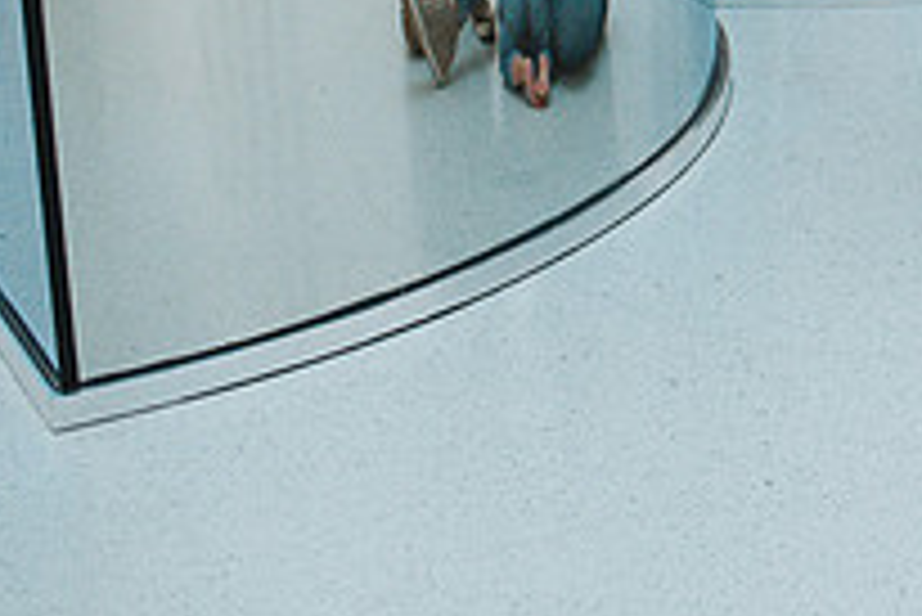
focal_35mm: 100
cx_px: 1259
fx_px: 2563
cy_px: -88
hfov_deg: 18.7
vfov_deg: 13.4
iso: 1000
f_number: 3.2
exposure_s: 1/250
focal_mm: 35
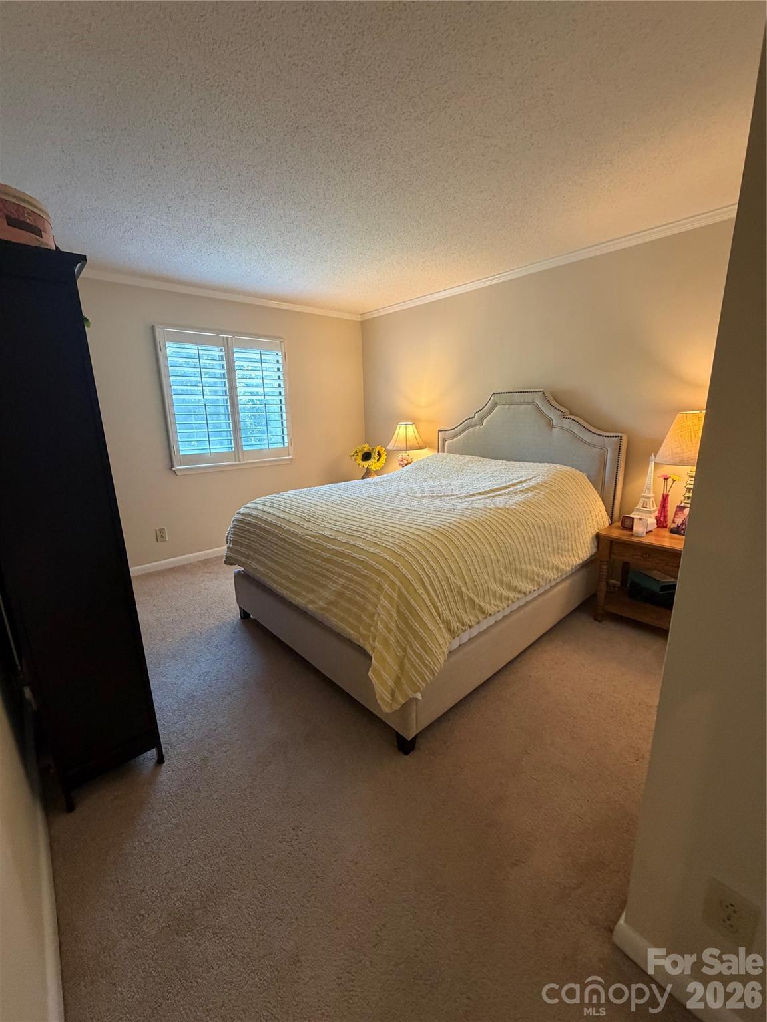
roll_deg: +1.3
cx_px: 384
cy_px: 511
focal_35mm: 14
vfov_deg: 102.1
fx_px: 414
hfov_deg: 85.7
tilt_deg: -14.2
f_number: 2.2
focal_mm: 2.22
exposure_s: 1/60
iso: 400
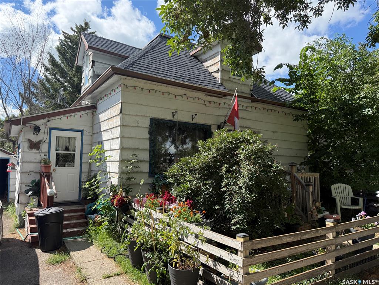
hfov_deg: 71.6
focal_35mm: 24
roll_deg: -1.3
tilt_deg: +4.4
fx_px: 263
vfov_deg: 56.8
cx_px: 190
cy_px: 142
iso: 100
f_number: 1.78
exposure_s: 1/2445
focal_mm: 6.76
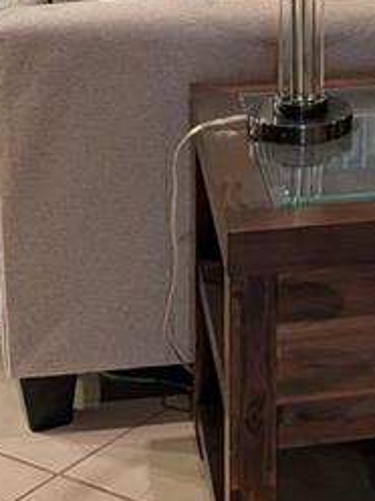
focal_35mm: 116
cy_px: -201
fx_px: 1680
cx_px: 590
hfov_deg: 12.1
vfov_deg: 15.9
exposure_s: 1/20
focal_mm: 6.9
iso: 21
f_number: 1.68
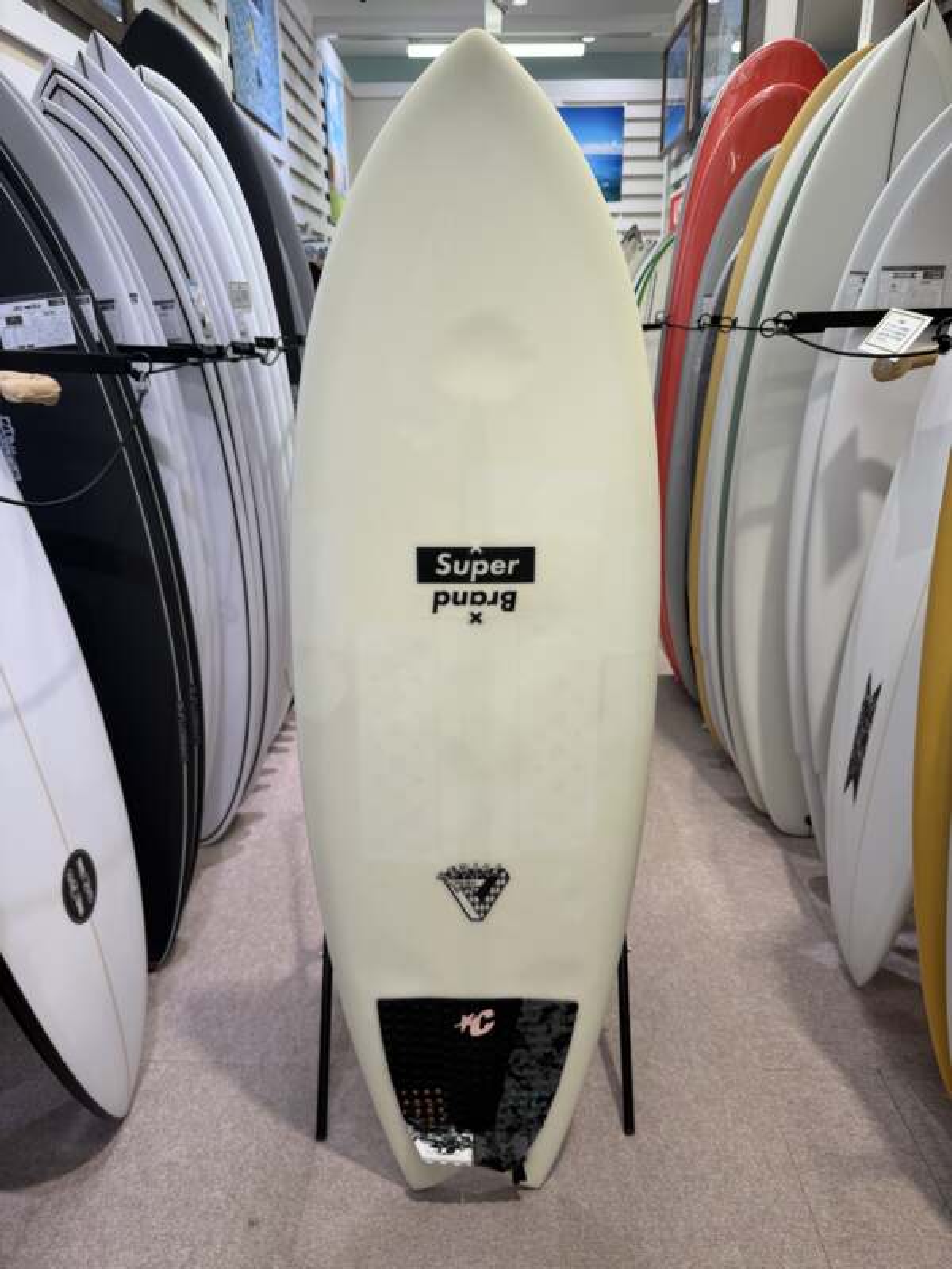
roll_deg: +0.8
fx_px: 880
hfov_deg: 56.8
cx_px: 476
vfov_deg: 71.6
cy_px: 634
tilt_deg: -19.8
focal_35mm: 24
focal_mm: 6.76
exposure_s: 1/120
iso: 64
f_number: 1.78
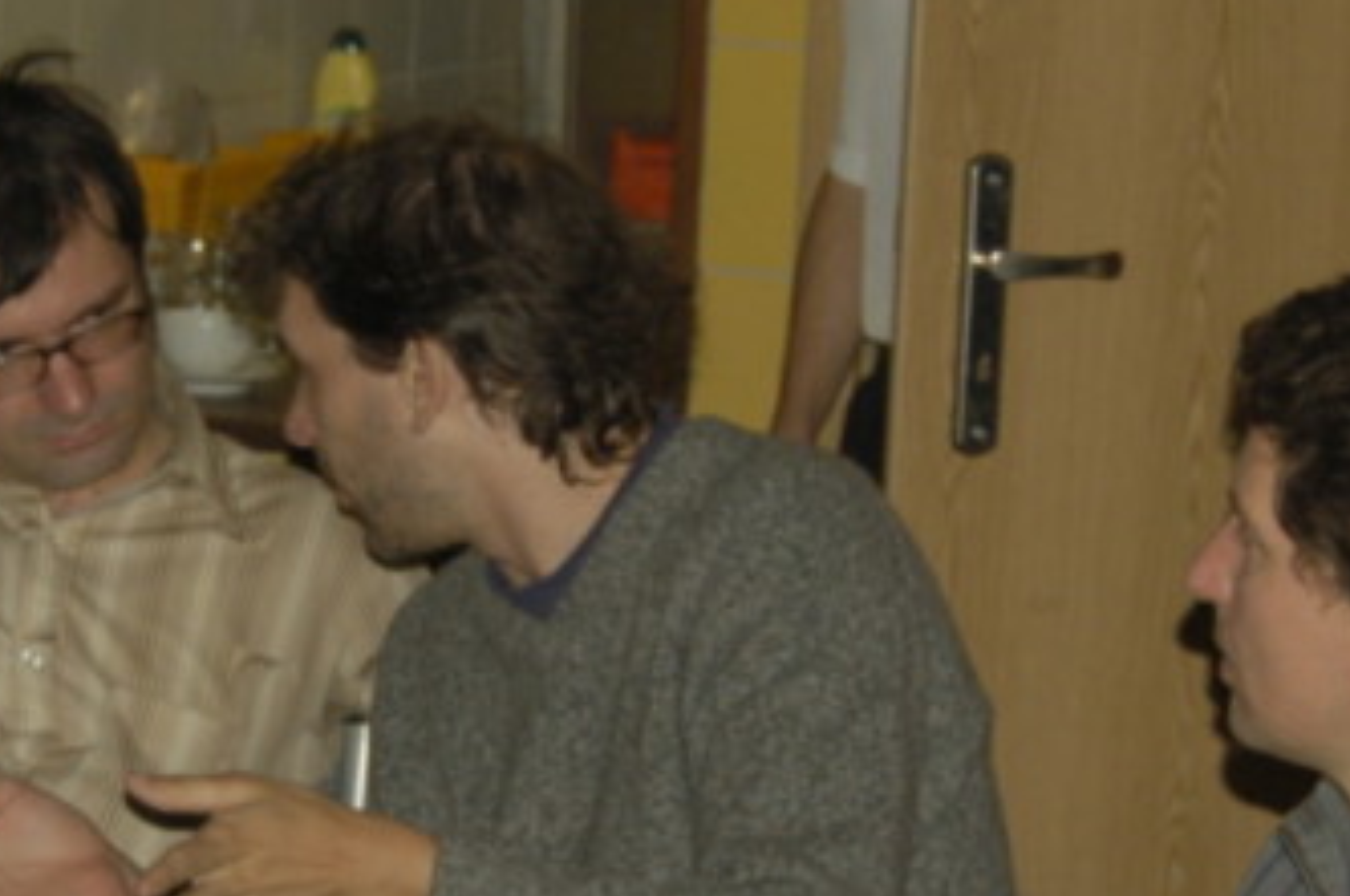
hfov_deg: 13.0
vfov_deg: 8.7
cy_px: 527
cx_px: 264
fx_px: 5879
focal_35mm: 157
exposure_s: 1/60
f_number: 4.5
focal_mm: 34
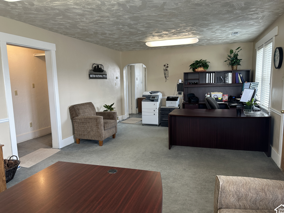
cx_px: 146
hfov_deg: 69.4
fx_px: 205
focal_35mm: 25
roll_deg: +0.7
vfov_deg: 54.9
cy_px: 111
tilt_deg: -8.1
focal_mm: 6.86
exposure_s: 1/60
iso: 125
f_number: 1.78
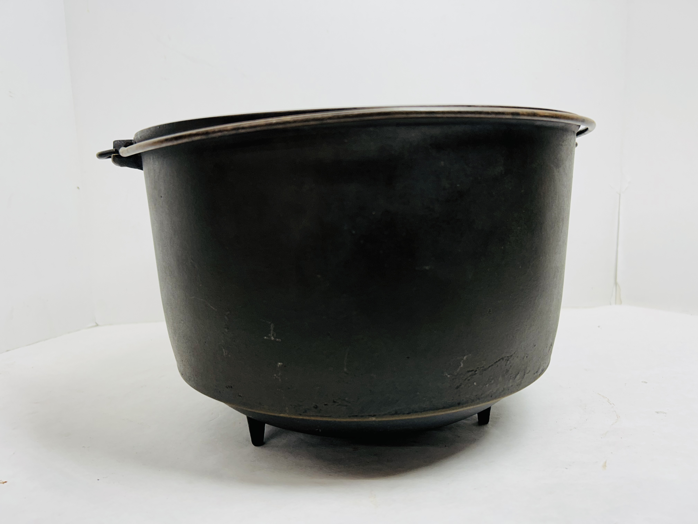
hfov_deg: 67.3
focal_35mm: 26
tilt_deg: -8.3
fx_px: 524
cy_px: 262
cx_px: 349
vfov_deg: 53.1
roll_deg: +1.5
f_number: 1.5
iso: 40
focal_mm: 5.7
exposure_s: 1/193
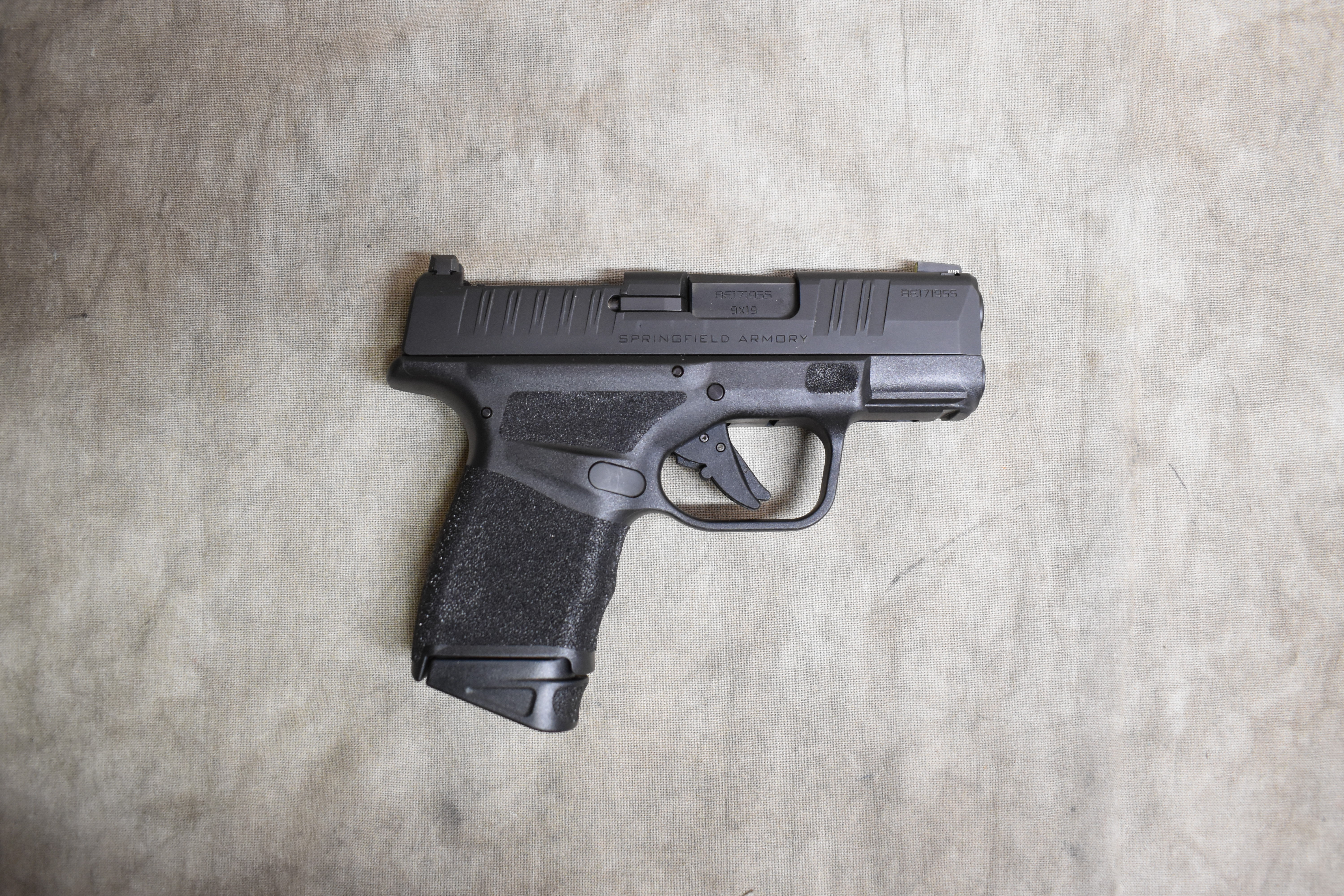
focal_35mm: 30
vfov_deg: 43.6
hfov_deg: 61.9
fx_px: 1120
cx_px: 672
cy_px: 448
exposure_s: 1/125
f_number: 3.8
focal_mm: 20
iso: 1250
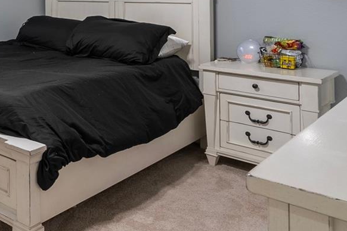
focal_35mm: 44
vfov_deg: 28.2
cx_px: -35
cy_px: -14
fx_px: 424
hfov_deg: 37.3
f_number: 8
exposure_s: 2
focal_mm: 16
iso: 100
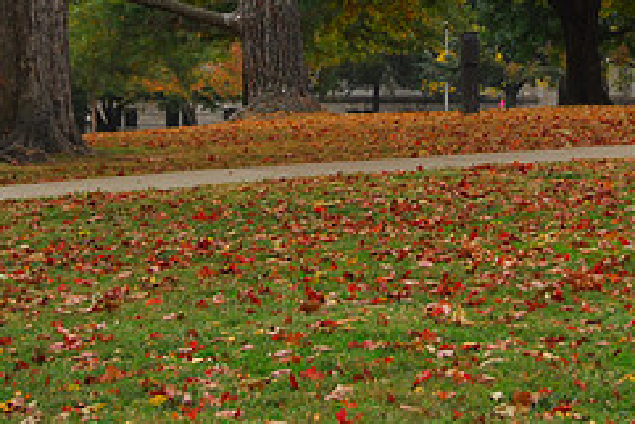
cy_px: -84
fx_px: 2806
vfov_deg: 8.6
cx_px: 480
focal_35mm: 159
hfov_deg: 12.9
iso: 400
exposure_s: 1/125
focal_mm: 44
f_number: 5.6
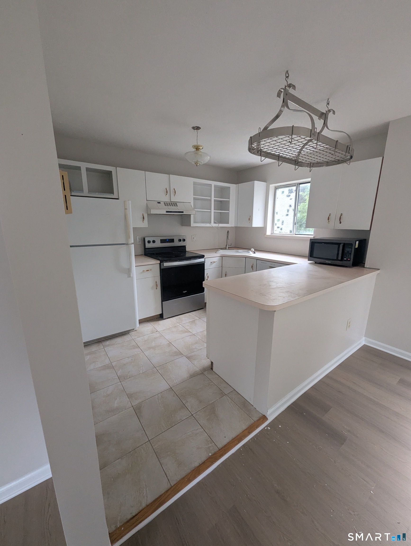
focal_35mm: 13
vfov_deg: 106.1
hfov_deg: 90.1
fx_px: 205
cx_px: 206
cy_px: 273
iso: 160
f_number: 2.2
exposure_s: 1/171
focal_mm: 1.95
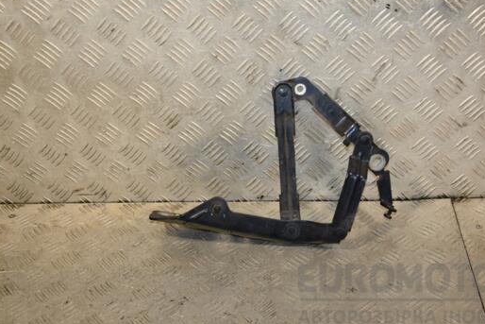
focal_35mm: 49
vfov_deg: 27.5
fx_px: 660
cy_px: 152
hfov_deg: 40.2
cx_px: 280
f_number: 5.6
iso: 800
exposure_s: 1/200
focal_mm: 28
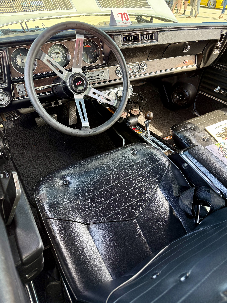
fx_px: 210
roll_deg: -1.7
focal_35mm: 24
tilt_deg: -36.9
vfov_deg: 71.6
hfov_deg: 56.8
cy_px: 152
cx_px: 114
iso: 160
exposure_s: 1/121
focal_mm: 6.76
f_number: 1.78
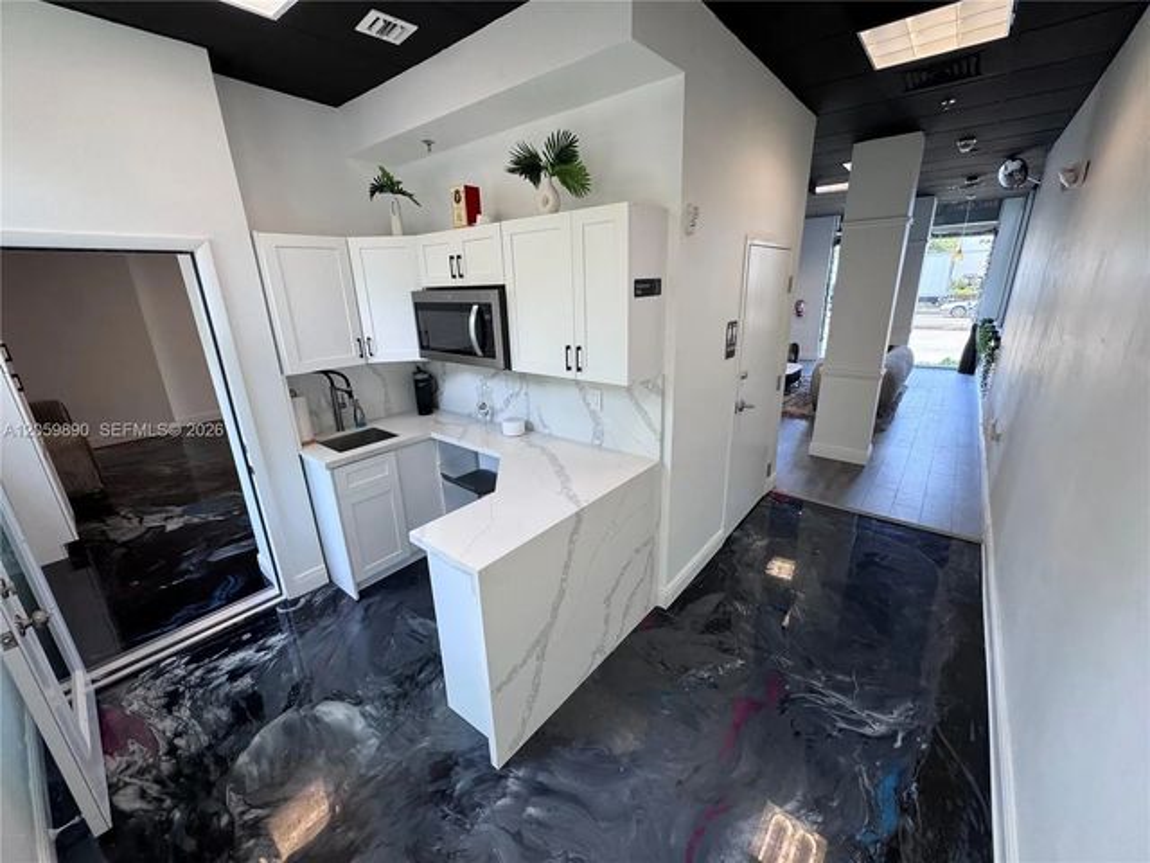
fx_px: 465
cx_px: 575
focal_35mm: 14
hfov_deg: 102.1
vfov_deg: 85.7
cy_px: 432
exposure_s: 1/120
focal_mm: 2.22
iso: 64
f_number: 2.2
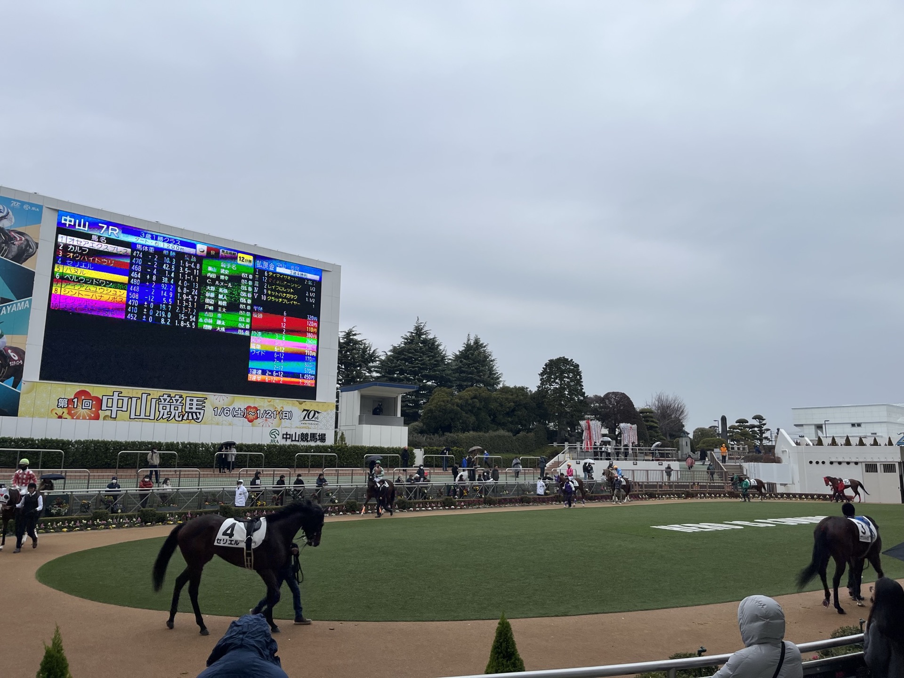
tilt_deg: +9.1
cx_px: 452
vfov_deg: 53.1
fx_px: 679
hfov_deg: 67.3
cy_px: 339
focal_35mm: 26
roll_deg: -0.9
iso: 50
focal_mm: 5.1
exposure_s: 1/1721
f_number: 1.6
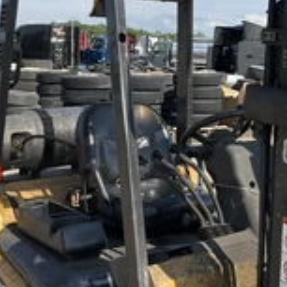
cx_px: 291
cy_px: 54
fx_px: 628
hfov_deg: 24.5
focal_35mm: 67
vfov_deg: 25.3
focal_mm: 3
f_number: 1.8
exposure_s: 1/1534
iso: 25
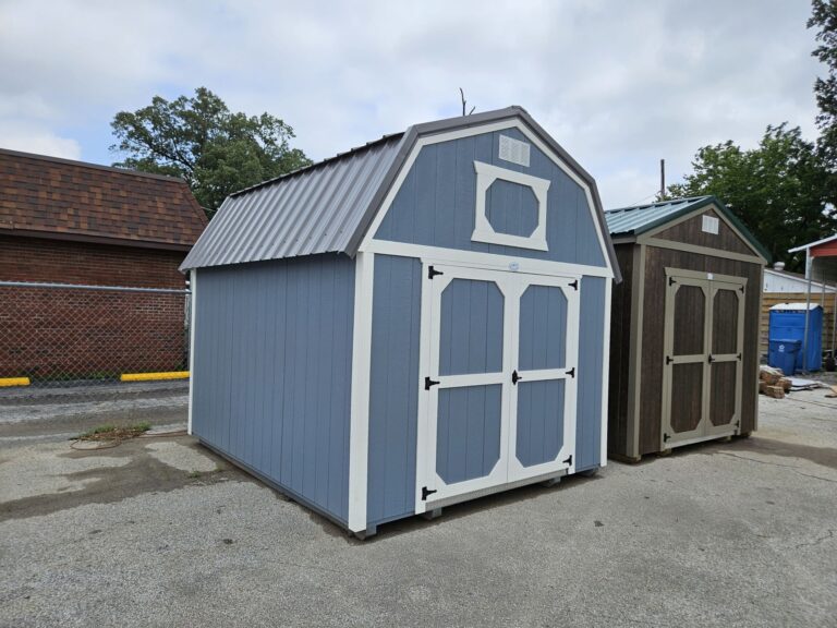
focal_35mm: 23
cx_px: 418
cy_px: 314
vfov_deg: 58.9
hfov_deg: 73.9
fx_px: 556
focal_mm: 5.4
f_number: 1.8
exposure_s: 1/2157
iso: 25
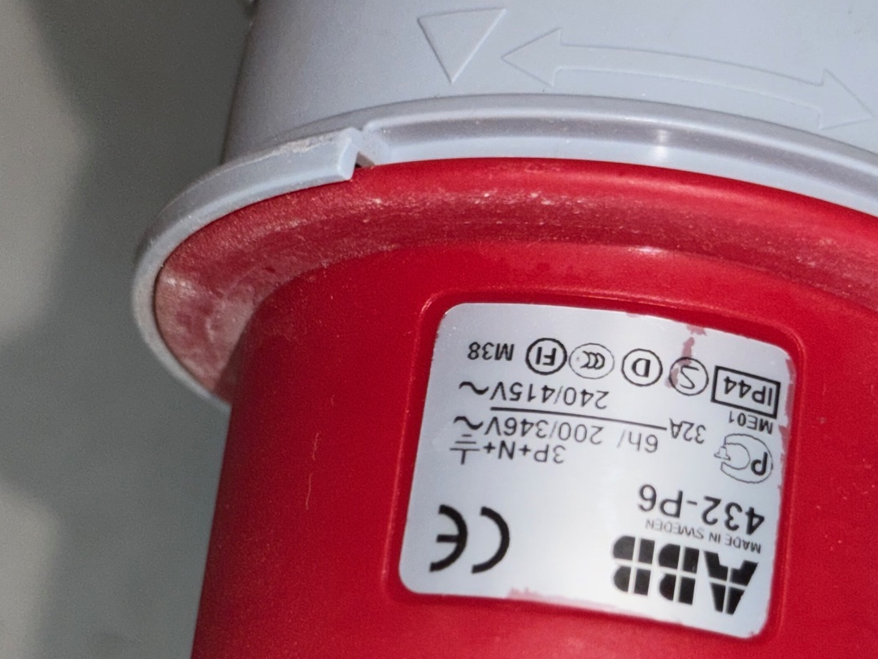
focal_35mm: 91
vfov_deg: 16.0
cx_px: 511
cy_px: 607
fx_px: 2308
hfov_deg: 21.5
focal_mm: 6.76
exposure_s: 1/513
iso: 50
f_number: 1.78
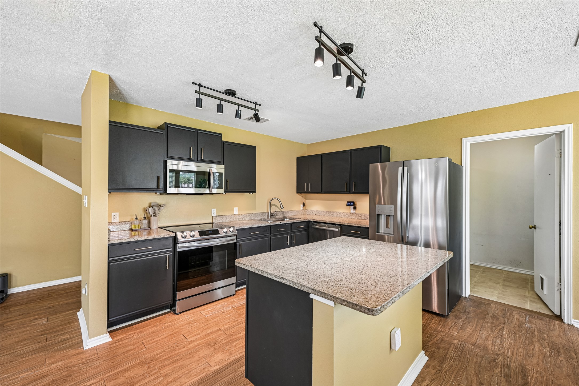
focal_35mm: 15
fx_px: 241
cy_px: 193
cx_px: 290
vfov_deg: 77.3
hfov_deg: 100.4
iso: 320
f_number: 6.7
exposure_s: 1/15
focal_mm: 15
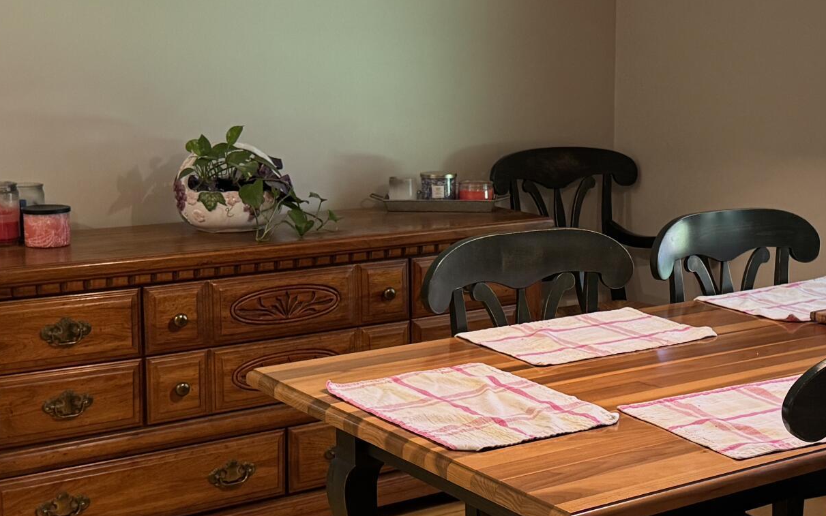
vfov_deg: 20.6
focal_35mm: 63
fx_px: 1418
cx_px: 577
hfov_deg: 32.1
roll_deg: -1.4
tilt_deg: -10.3
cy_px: 239
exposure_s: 1/60
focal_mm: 6.76
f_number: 1.78
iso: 320
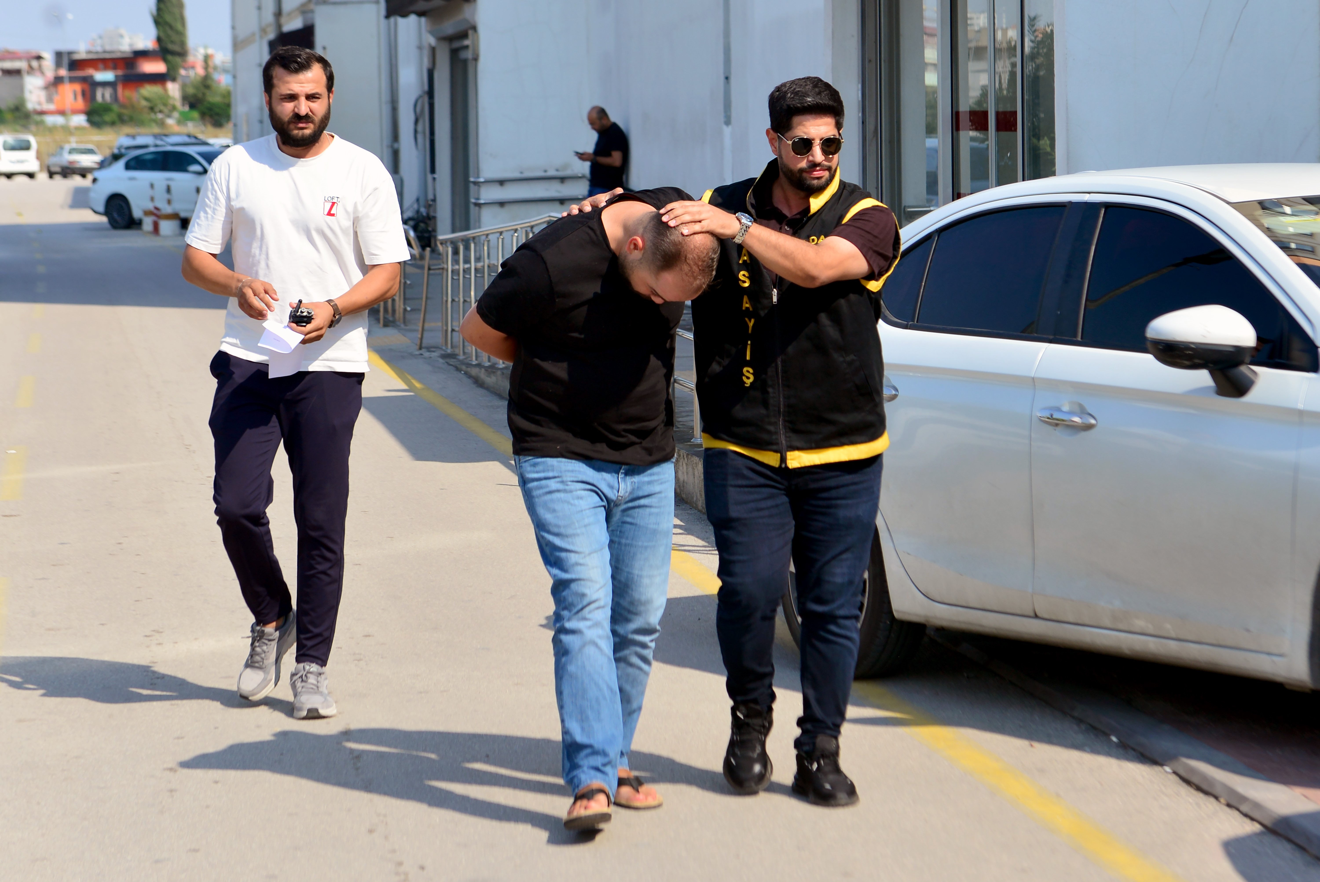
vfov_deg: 19.5
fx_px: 2568
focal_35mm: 70
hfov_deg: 28.8
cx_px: 660
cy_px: 441
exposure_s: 1/800
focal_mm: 70
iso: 200
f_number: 5.6
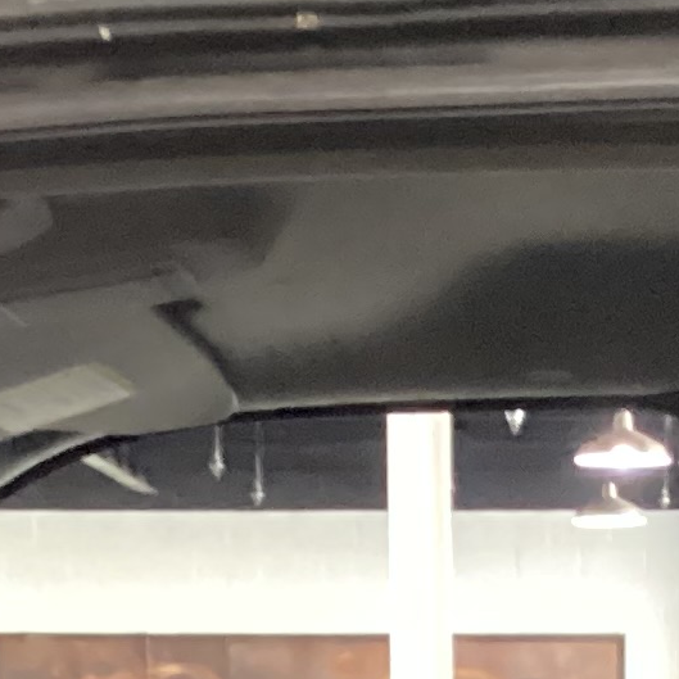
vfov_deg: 9.4
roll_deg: +0.4
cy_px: 1565
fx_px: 3750
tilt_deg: -15.0
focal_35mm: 169
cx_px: 540
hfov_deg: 10.3
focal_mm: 3.3
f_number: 2.4
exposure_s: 1/24
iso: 640
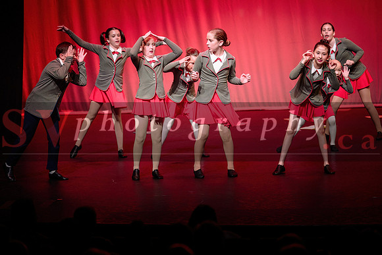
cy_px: 128
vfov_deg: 9.2
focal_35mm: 150
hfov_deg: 13.7
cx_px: 191
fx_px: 1592
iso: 1250
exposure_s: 1/640
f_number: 2.8
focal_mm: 150
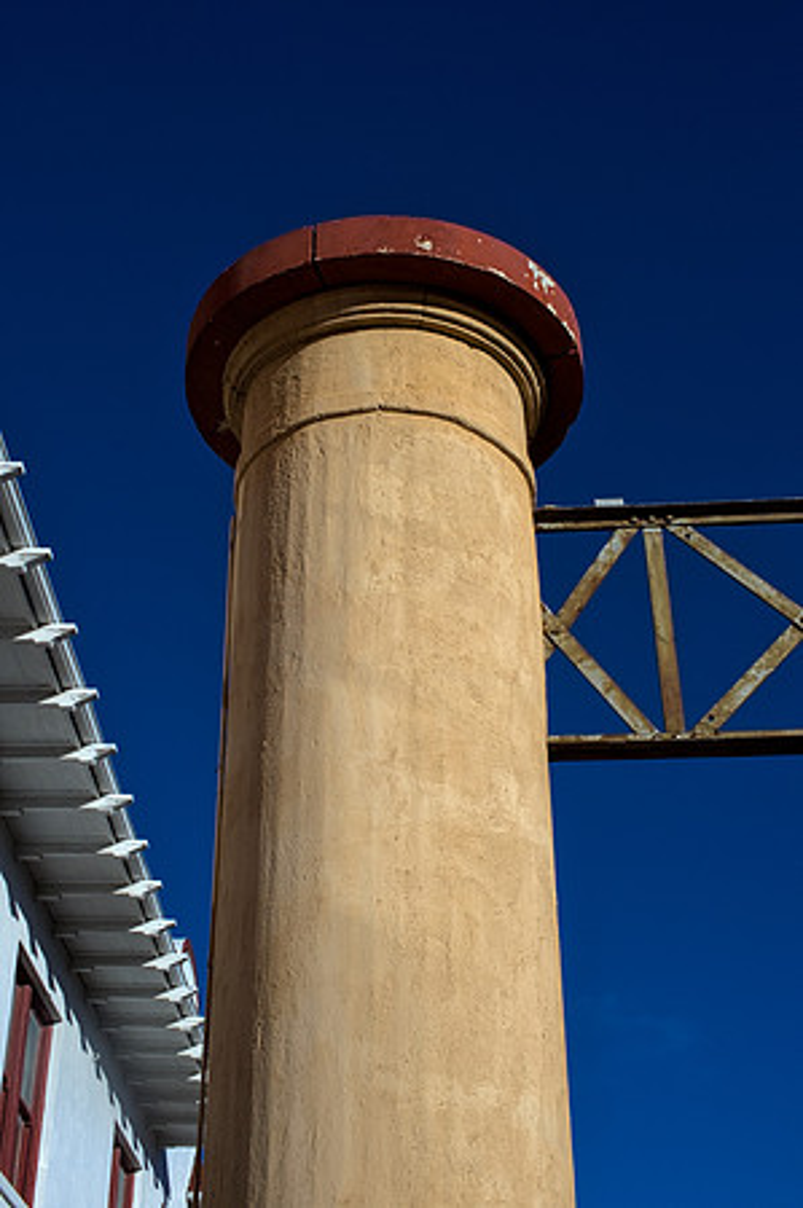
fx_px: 1677
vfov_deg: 39.6
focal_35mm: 50
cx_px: 402
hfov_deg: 26.9
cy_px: 604
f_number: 16
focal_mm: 50
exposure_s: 1/640
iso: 400
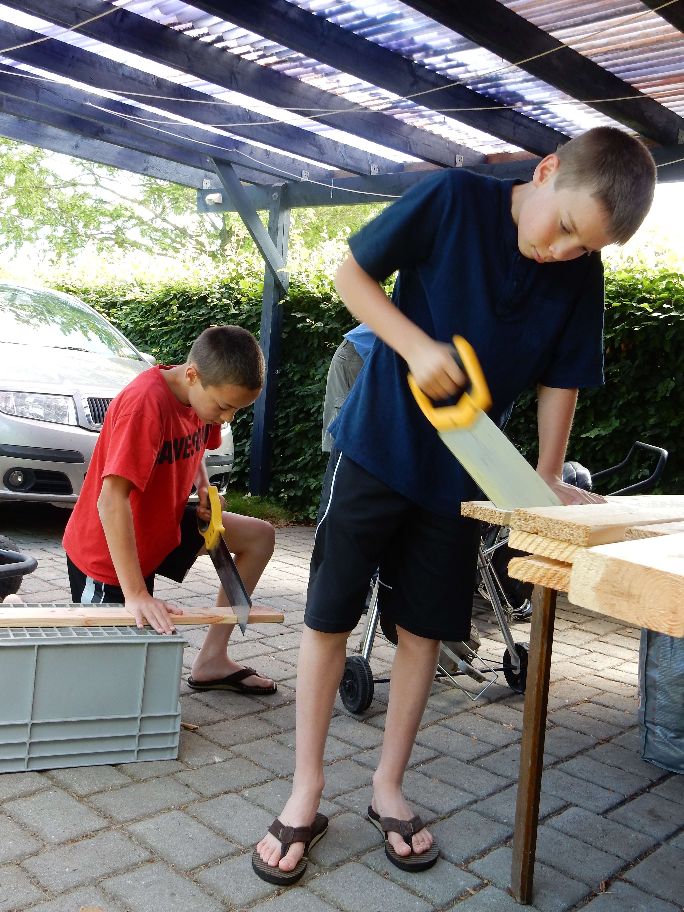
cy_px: 456
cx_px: 342
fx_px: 948
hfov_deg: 39.7
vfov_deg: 51.4
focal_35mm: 36
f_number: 4
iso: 125
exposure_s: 1/50
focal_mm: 6.4
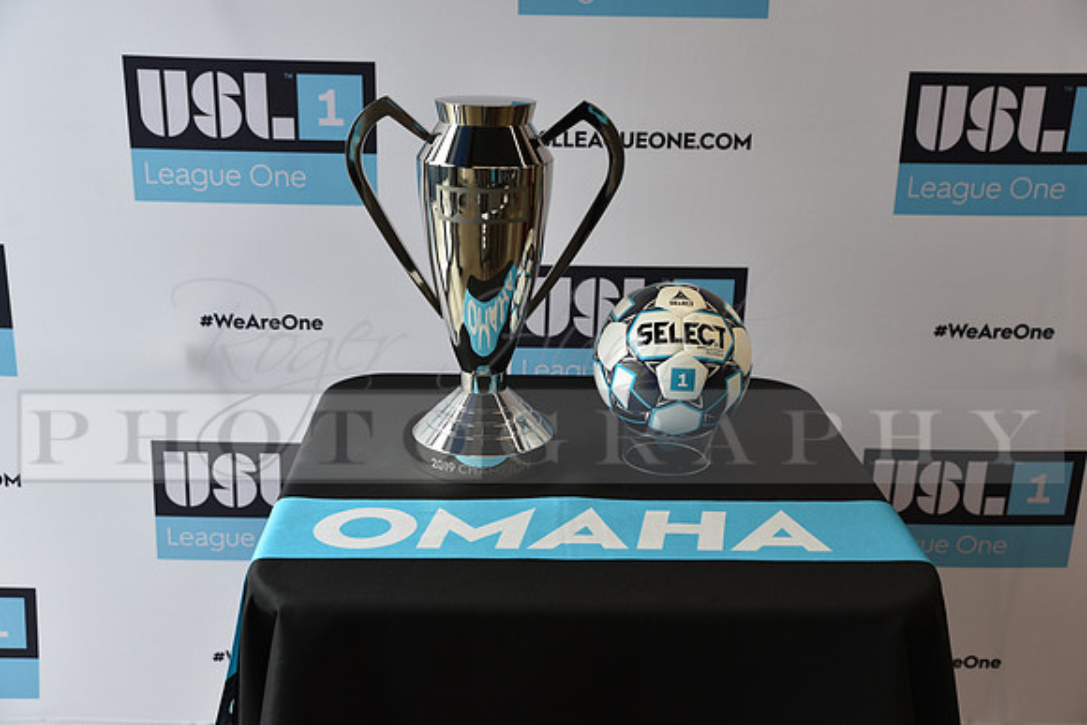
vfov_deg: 31.9
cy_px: 362
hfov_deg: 46.4
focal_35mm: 42
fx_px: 1268
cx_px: 544
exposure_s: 1/80
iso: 400
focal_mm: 42
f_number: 4.5
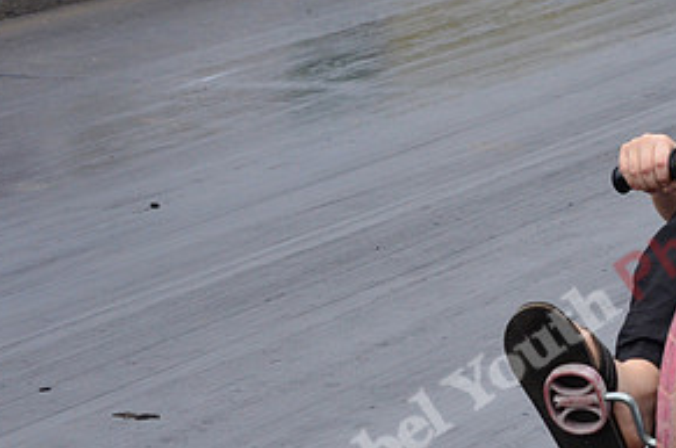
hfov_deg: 7.0
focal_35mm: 293
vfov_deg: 4.7
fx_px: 5493
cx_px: 657
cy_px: 281
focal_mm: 98
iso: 1000
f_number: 9
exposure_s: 1/1250
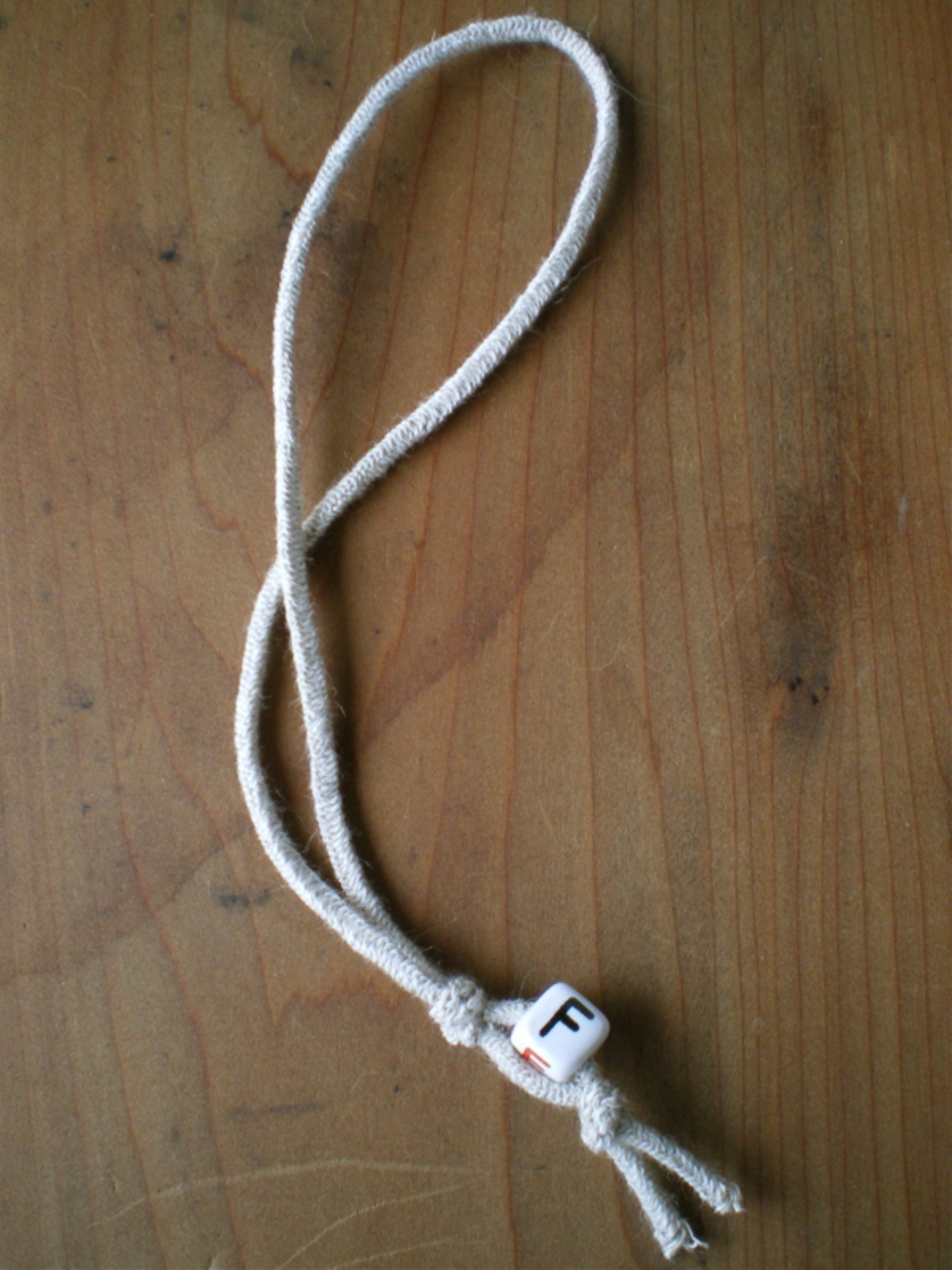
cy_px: 635
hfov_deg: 39.7
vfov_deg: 51.4
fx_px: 1320
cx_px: 476
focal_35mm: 36
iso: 250
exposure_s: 1/50
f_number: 3.1
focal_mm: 6.3
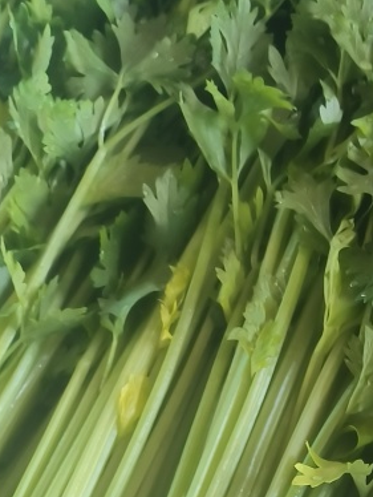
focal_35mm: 77
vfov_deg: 22.9
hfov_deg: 18.0
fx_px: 1105
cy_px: 623
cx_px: 471
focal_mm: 5.52
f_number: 1.9
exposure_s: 1/100
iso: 806
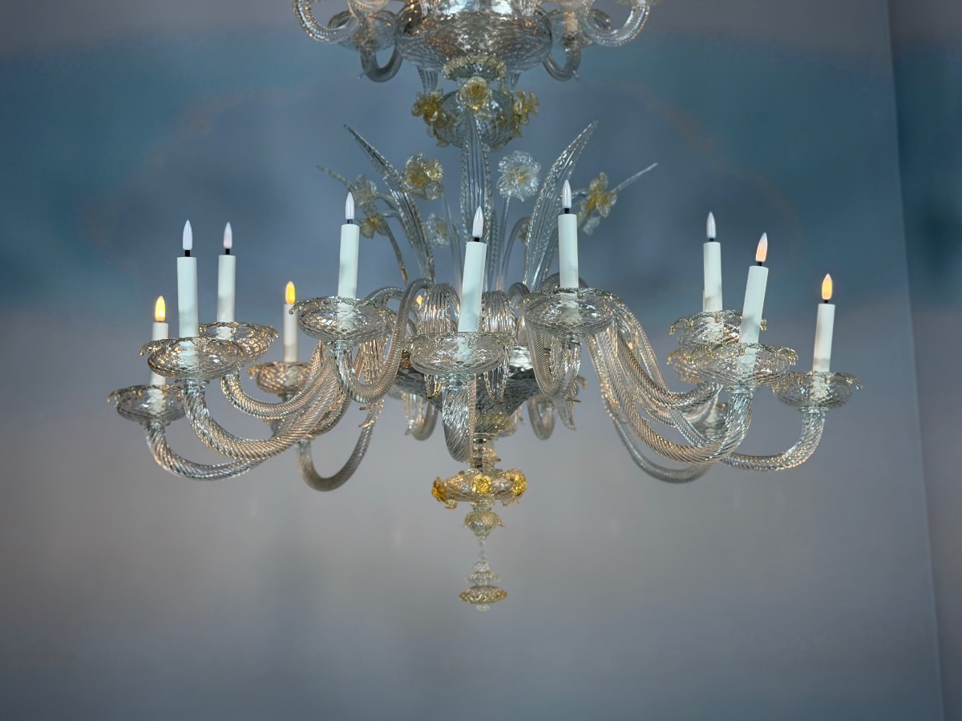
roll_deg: +1.2
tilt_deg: +7.9
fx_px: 1334
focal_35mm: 48
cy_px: 360
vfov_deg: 30.3
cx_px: 481
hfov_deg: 39.7
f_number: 1.78
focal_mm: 6.76
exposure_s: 1/100
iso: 64
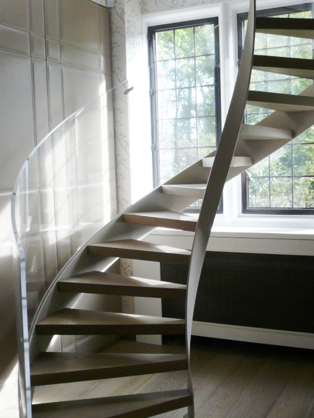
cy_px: 215
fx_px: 508
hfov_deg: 34.2
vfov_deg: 44.8
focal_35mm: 42
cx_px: 188
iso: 100
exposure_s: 1/60
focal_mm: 4.6
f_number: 2.8
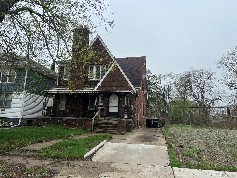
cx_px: 118
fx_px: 178
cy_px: 89
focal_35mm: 26
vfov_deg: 53.1
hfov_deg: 67.3
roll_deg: -3.0
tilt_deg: +9.1
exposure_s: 1/2299
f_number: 1.5
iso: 50
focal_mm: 5.7
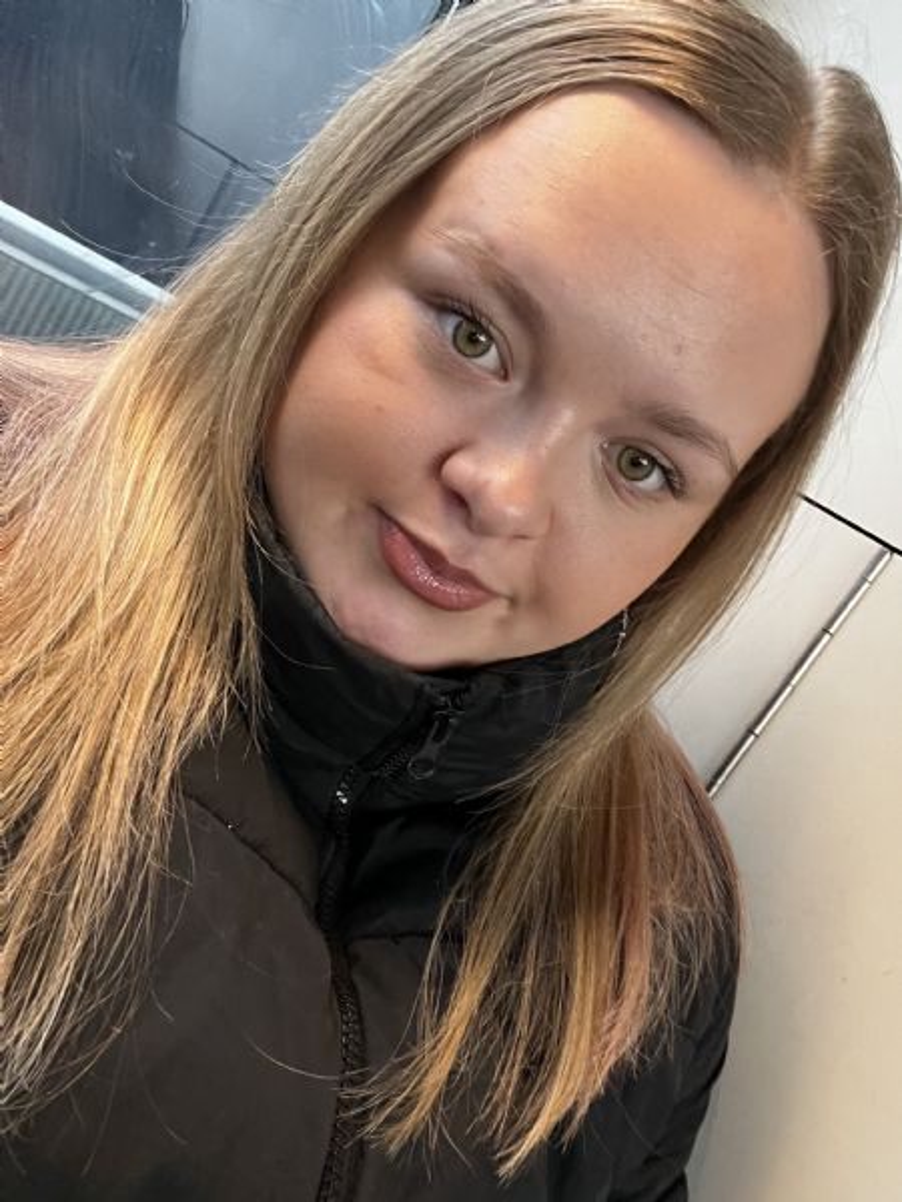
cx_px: 451
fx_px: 1042
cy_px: 601
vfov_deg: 60.0
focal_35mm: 30
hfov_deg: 46.8
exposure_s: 1/60
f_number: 2.2
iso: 250
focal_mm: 2.71
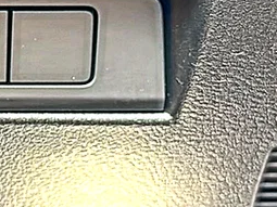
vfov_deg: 13.7
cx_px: -88
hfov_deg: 17.2
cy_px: 36
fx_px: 856
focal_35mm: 107
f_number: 1.78
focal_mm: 6.86
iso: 160
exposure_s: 1/50
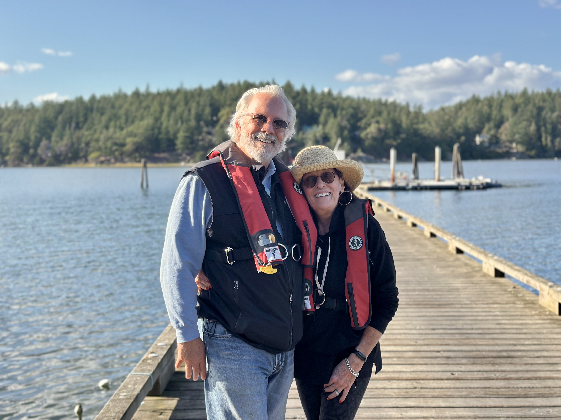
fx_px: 778
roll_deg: +1.0
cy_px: 210
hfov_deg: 39.7
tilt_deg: -2.8
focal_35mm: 48
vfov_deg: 30.3
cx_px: 280
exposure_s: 1/2976
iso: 100
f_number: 1.78
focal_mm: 6.86
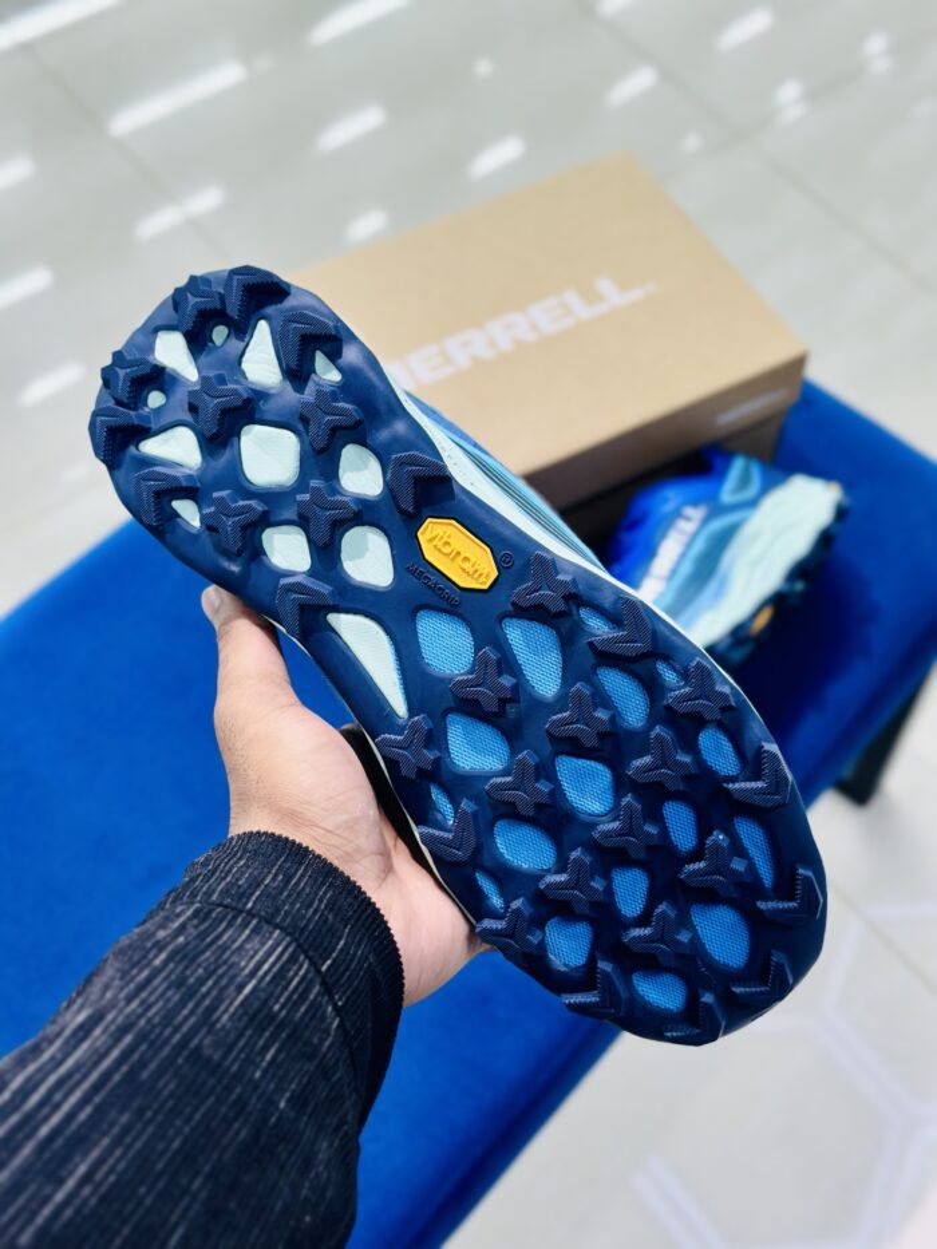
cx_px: 468
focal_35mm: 48
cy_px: 624
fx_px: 1732
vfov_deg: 39.7
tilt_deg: -55.5
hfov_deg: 30.3
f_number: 1.78
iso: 80
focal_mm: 6.86
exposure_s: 1/100
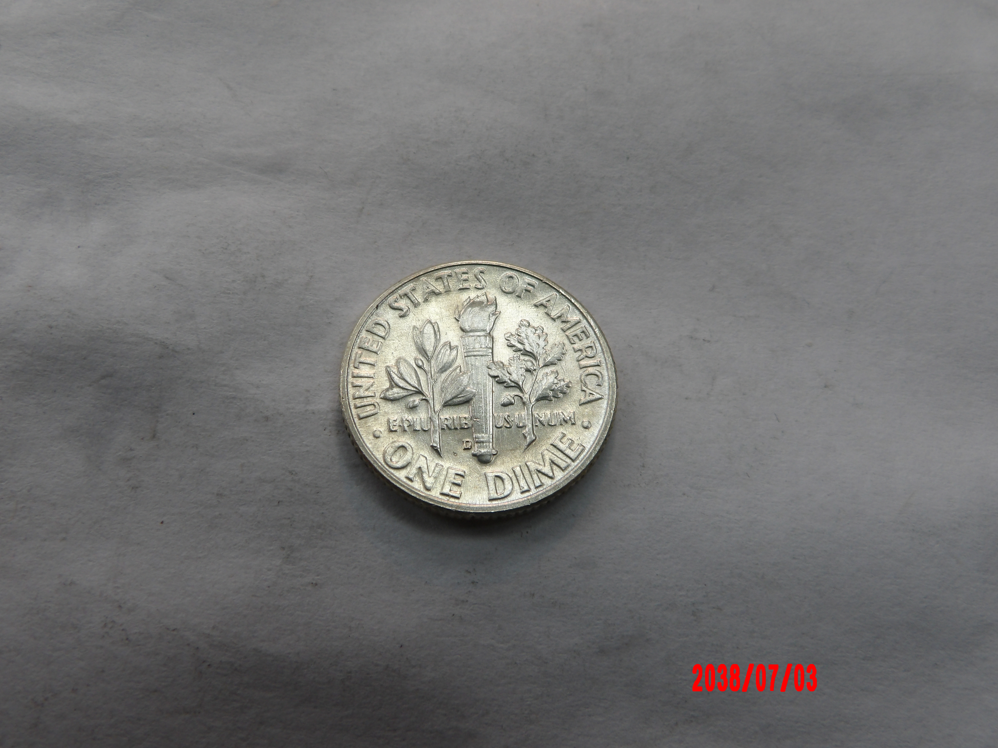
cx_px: 486
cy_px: 378
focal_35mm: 35
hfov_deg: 52.6
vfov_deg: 40.7
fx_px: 1009
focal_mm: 6.2
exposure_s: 1/68
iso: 100
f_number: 4.5
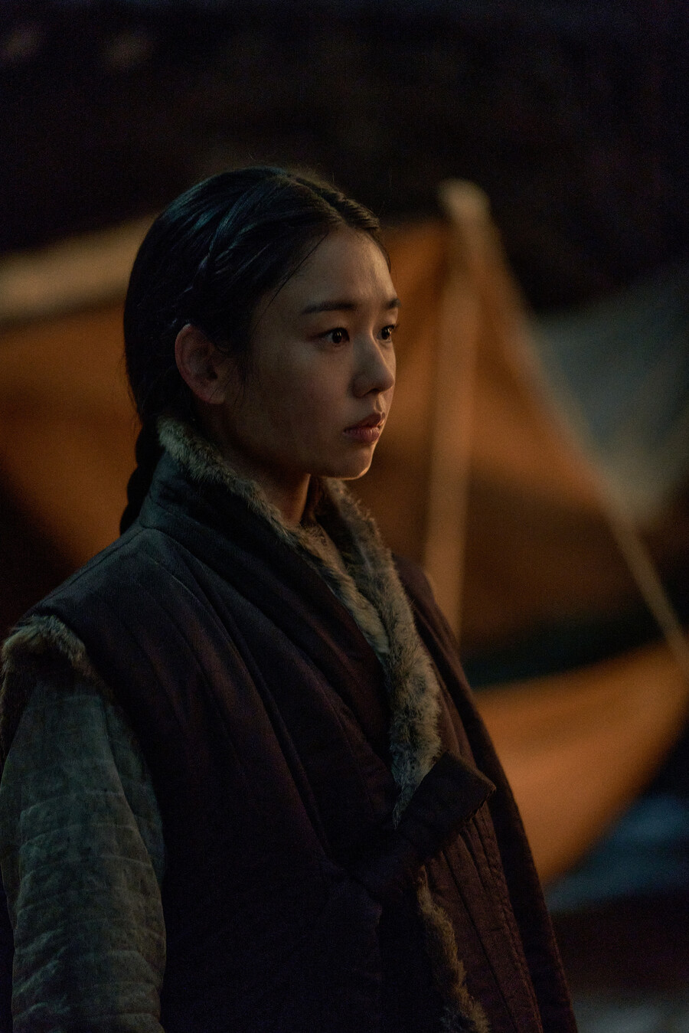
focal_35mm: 167
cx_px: 344
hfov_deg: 8.2
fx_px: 4791
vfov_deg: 12.3
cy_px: 516
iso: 4000
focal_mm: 167
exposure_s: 1/60
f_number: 2.8
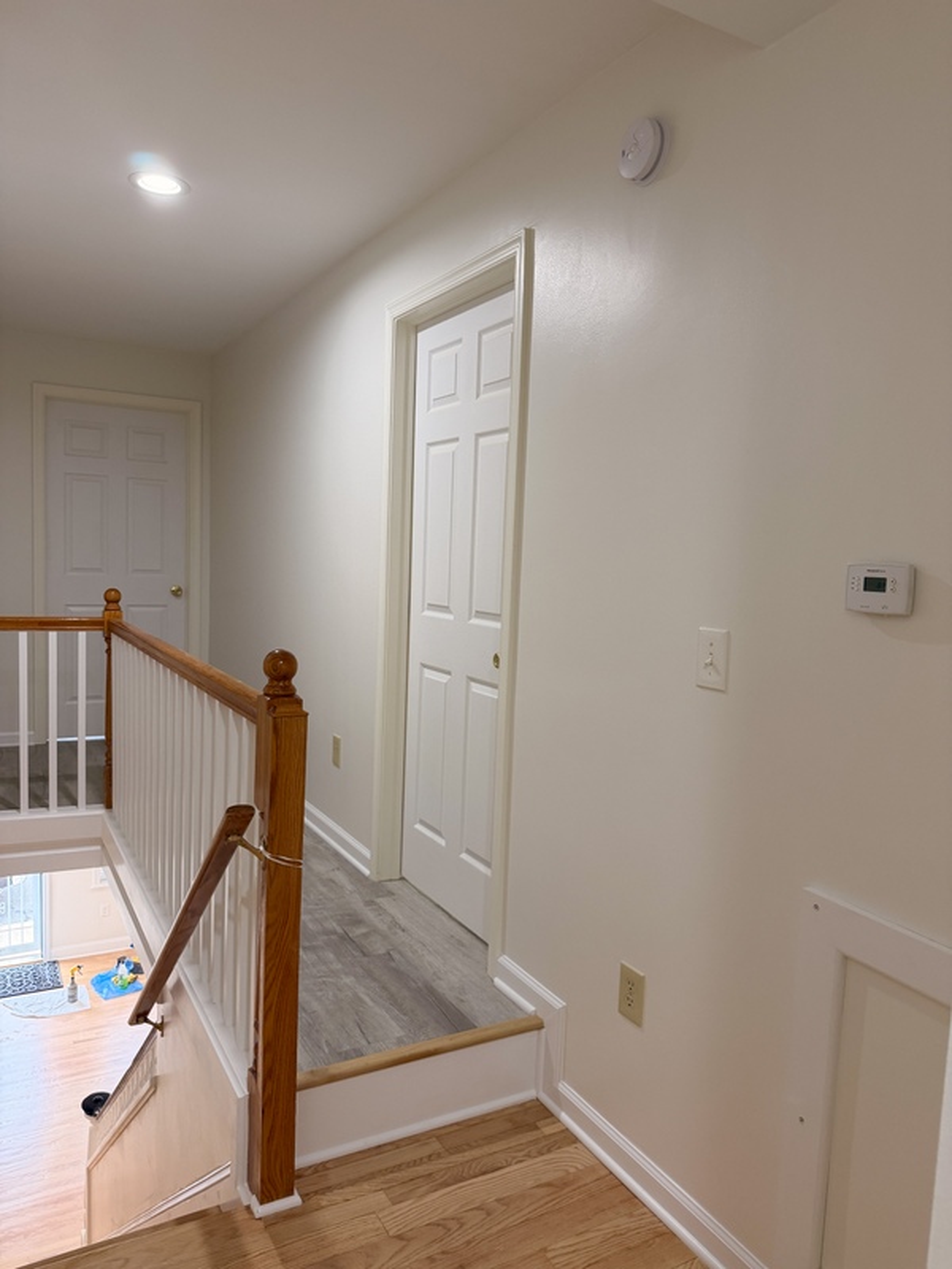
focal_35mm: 24
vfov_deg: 71.6
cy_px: 634
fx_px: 880
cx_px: 476
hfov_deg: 56.8
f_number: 1.78
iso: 200
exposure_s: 1/120
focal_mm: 6.76
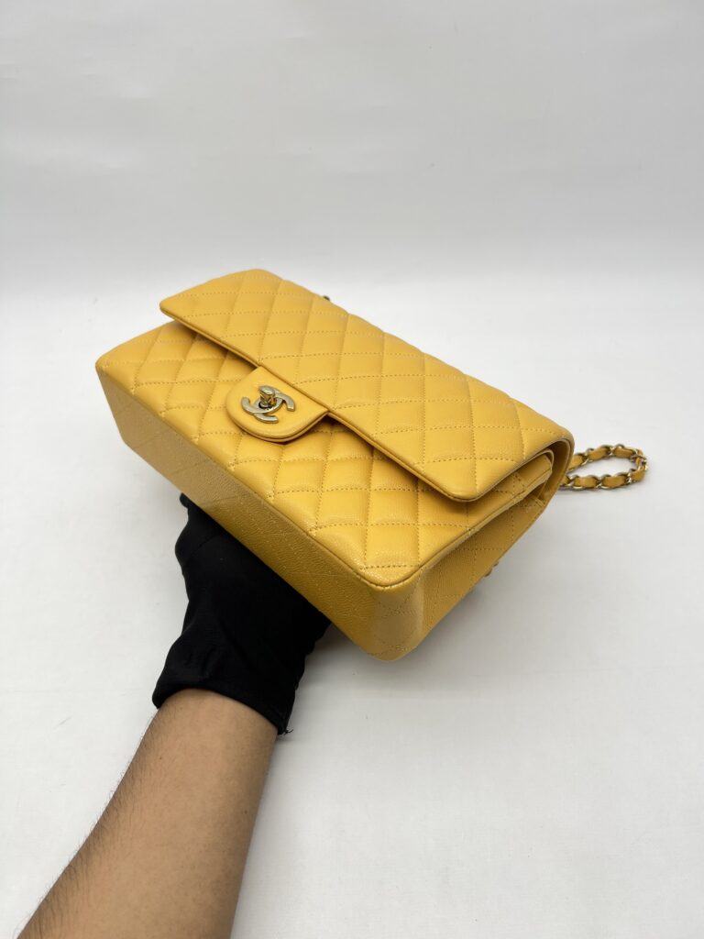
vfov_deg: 67.3
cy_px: 470
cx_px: 352
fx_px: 705
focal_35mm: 26
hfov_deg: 53.1
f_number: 1.5
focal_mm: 5.7
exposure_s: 1/127
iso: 32
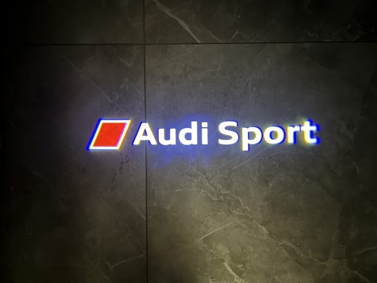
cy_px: 142
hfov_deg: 67.3
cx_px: 188
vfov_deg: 53.1
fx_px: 283
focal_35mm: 26
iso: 800
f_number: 1.5
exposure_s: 1/5
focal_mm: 5.7
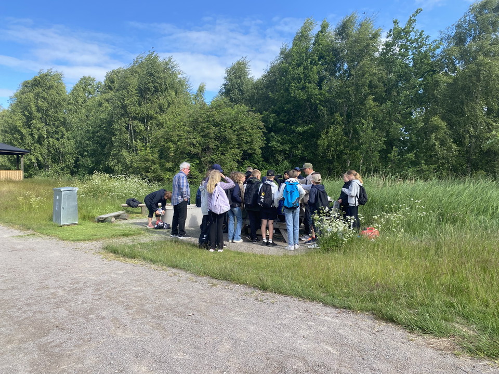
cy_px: 187
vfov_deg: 53.1
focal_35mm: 26
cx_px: 250
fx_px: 375
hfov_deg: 67.3
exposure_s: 1/927
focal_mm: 4.25
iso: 32
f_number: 1.8
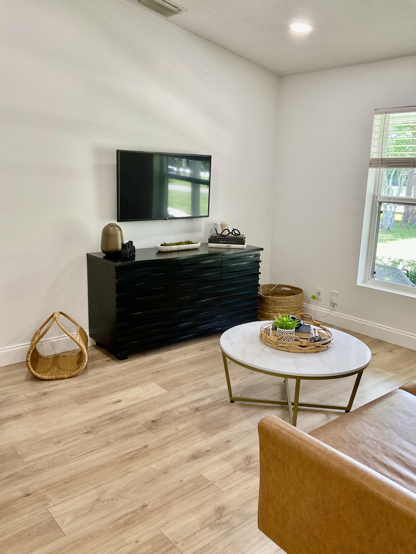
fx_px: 465
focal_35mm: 29
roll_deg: -2.1
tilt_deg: -13.0
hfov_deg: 48.2
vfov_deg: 61.7
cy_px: 277
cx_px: 208
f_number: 1.8
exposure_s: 1/69
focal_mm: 3
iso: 64
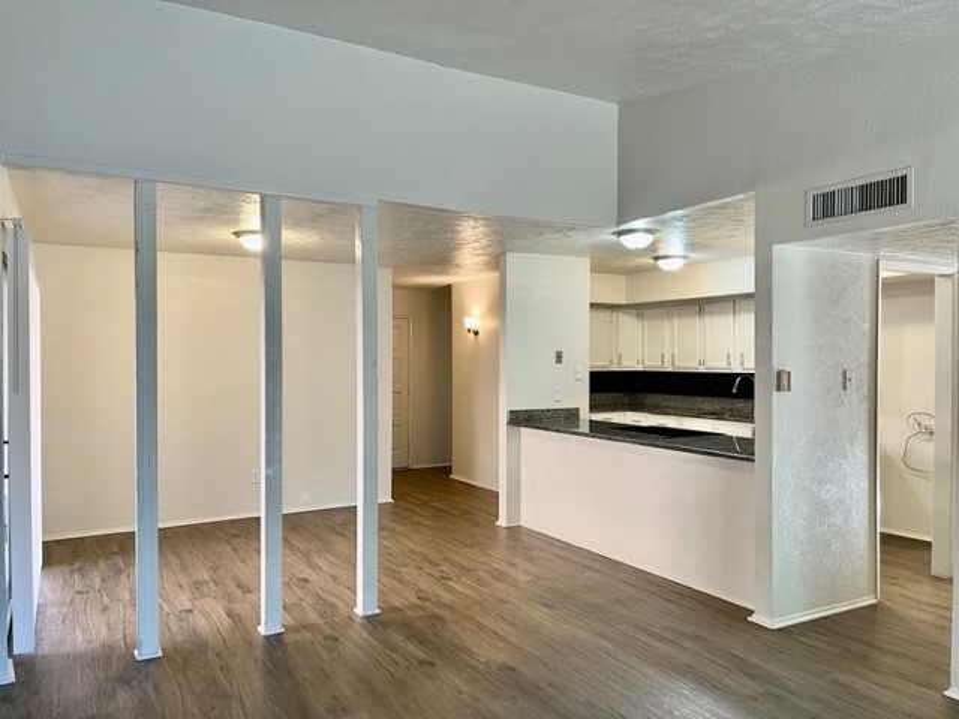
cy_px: 360
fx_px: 720
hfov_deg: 67.3
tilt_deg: -0.8
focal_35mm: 26
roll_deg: +0.3
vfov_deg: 53.1
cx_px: 480
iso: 125
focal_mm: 5.1
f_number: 1.6
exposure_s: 1/60
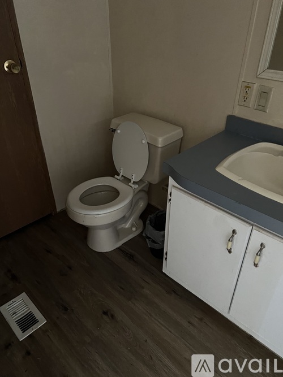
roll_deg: -2.2
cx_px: 142
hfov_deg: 53.0
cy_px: 188
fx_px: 284
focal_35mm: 26
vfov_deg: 67.3
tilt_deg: -31.8
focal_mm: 5.7
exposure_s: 1/30
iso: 640
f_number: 1.5
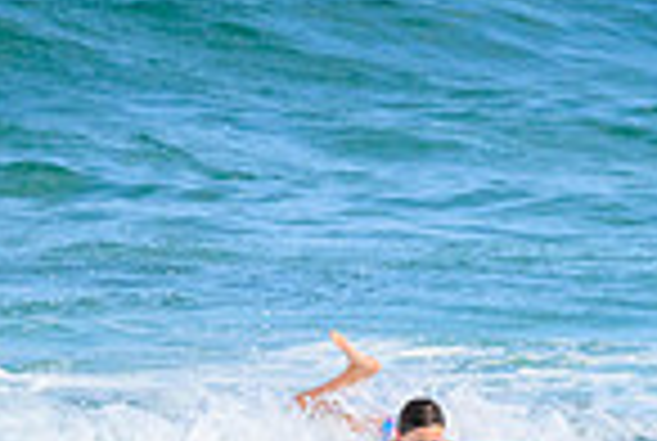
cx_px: 968
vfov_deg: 0.7
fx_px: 37653
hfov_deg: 1.0
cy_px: 569
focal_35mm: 2059
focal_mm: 520
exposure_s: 1/2000
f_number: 11
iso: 1800
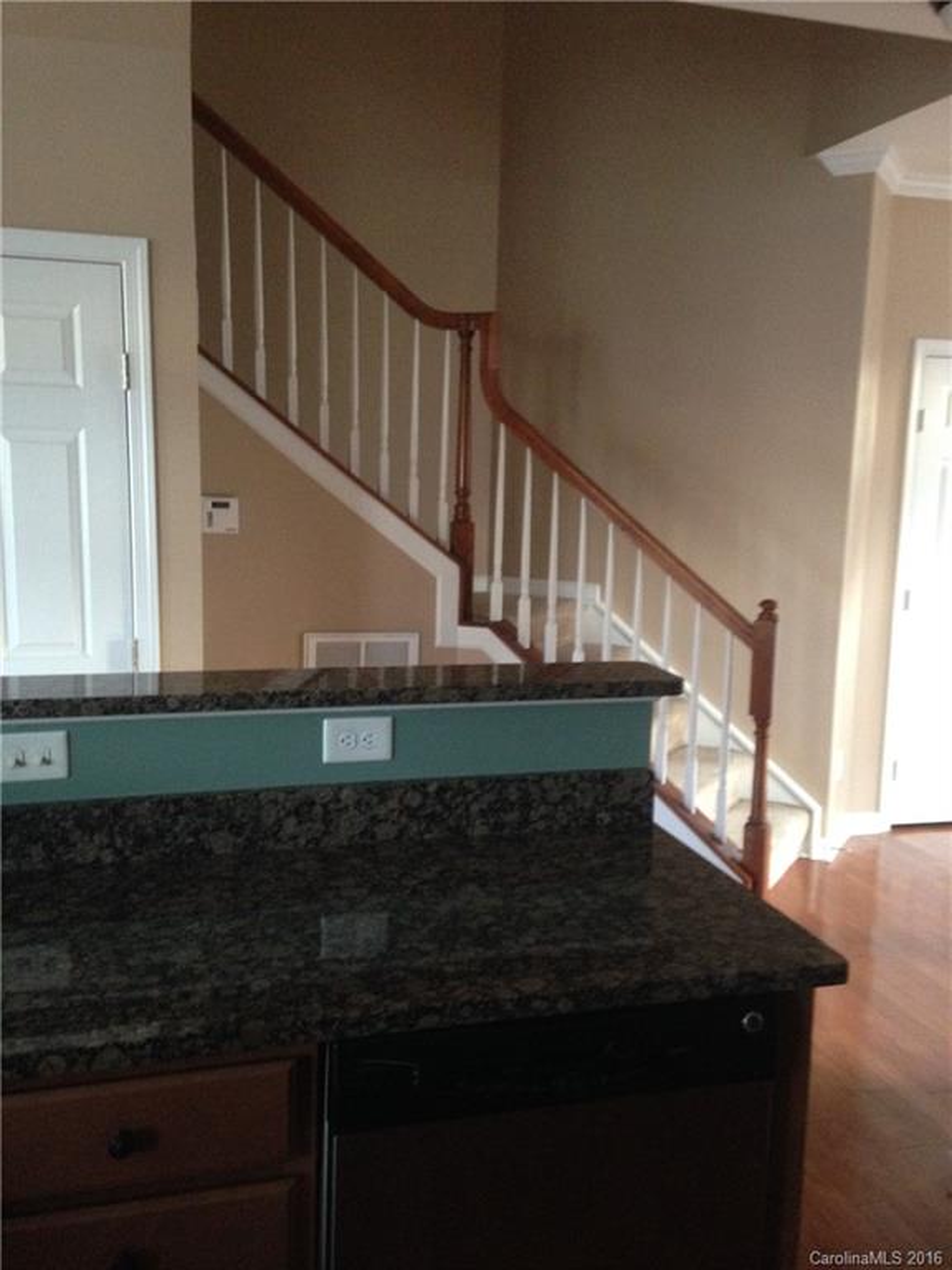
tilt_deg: -8.5
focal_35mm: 33
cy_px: 635
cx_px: 476
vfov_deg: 55.4
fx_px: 1210
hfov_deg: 42.9
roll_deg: -1.6
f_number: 2.4
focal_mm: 4.12
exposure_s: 1/15
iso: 400
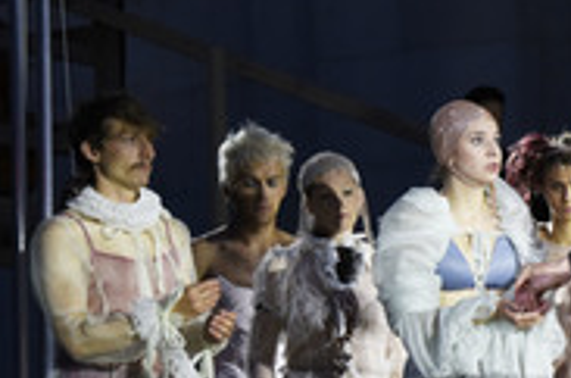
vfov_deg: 8.3
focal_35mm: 163
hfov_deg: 12.4
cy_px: 356
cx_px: 644
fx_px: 2579
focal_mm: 66
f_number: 6.3
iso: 800
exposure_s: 1/80
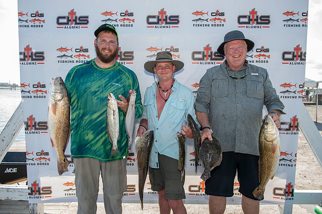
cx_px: 161
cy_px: 107
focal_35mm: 28
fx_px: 250
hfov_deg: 65.5
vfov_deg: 46.4
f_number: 4.5
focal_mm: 28
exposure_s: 1/160
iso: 50
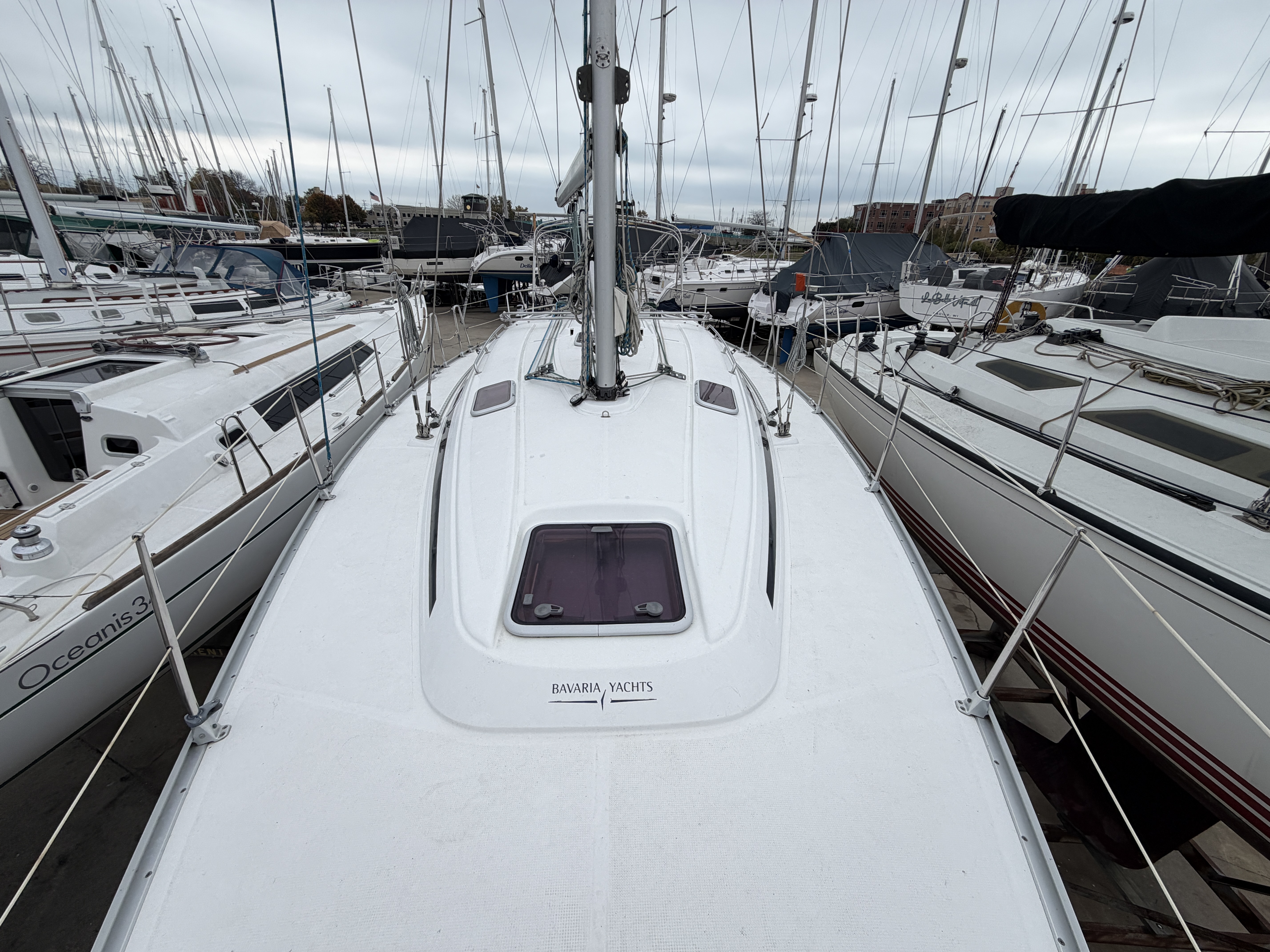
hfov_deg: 102.1
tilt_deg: -26.4
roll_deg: -2.0
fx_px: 514
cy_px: 476
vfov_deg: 85.7
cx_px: 635
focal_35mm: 14
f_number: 2.2
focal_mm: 2.22
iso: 40
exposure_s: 1/510
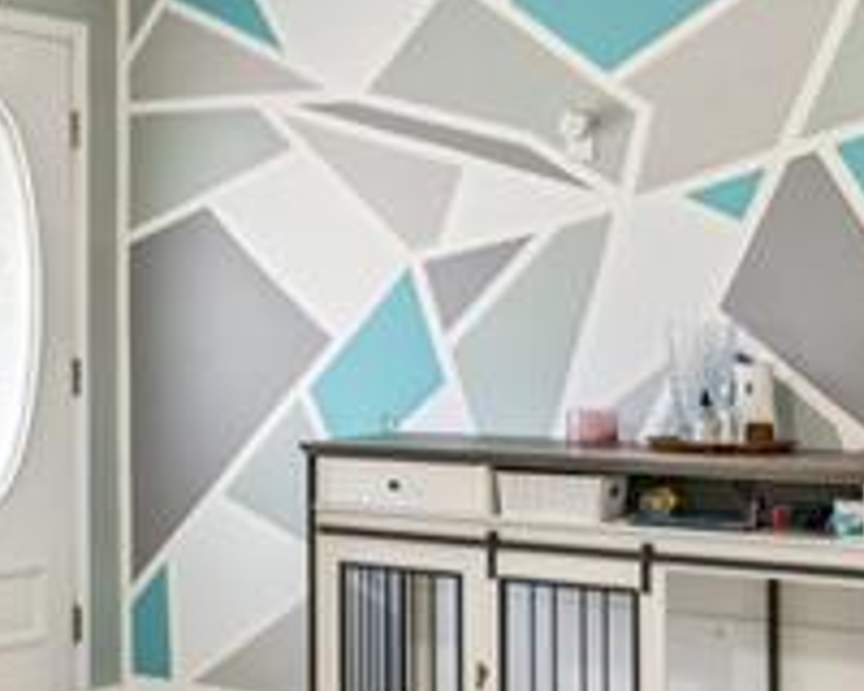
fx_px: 1939
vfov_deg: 20.2
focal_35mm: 76
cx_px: -471
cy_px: 324
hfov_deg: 20.9
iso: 320
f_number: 13
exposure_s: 1/4
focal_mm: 15.8
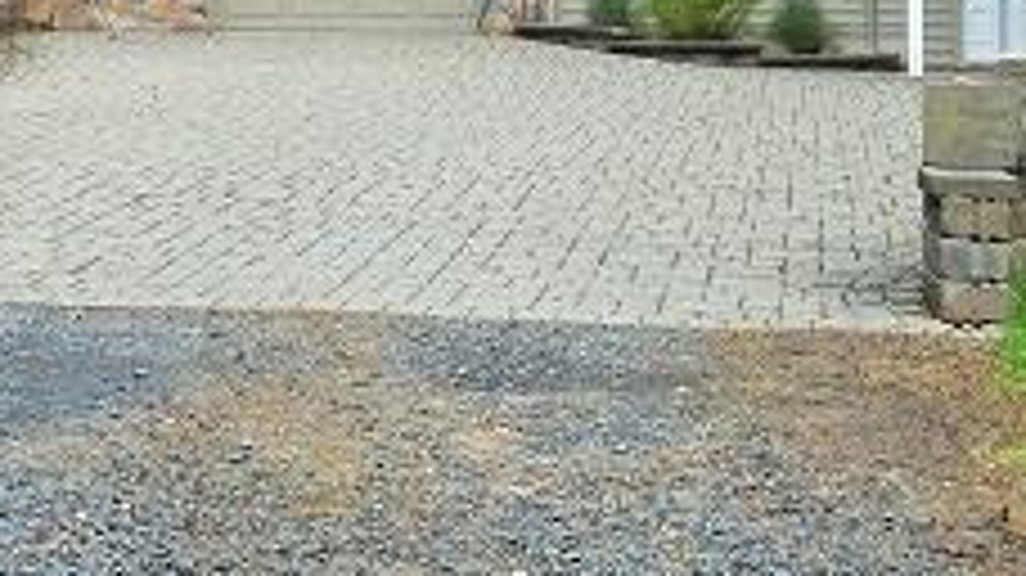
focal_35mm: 126
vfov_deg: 9.3
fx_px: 3426
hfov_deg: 17.0
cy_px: -322
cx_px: 464
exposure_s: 1/200
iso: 125
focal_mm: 7.8
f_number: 3.9
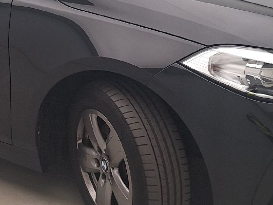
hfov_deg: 23.4
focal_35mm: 83
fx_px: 655
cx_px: 73
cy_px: 48
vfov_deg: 17.7
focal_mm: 5.54
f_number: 1.8
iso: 50
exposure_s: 1/100
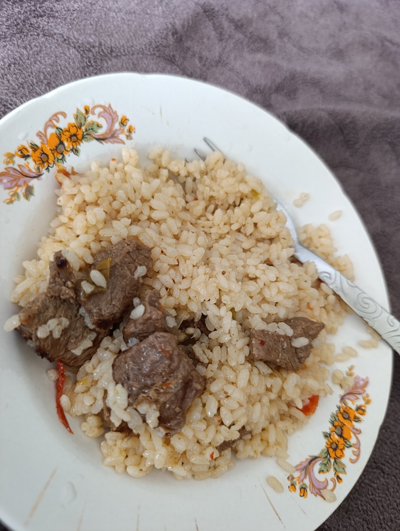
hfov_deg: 59.0
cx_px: 200
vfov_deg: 73.8
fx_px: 353
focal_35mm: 23
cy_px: 266
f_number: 1.6
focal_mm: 6.14
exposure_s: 1/33.3
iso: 1000
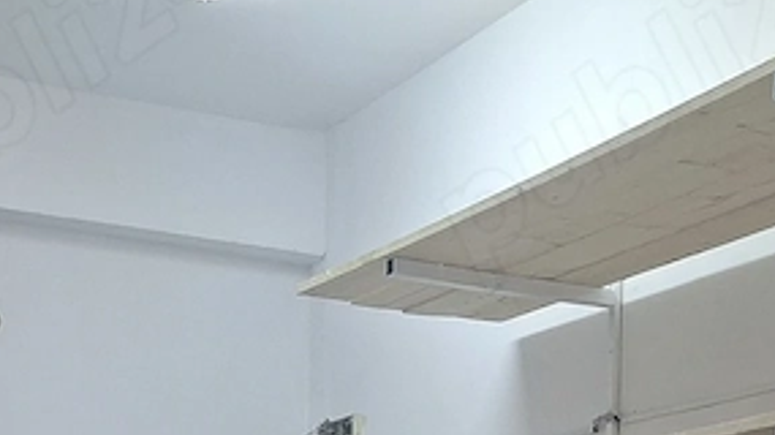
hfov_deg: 24.2
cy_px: 780
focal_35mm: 88
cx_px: 411
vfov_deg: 12.5
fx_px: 1808
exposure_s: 1/100
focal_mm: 5.54
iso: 160
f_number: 1.8
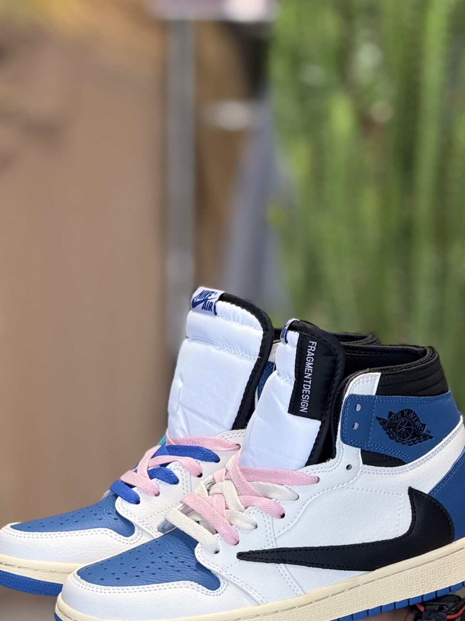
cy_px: 427
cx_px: 243
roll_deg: +0.1
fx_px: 3296
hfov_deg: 8.1
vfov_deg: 10.7
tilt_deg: -9.6
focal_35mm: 184
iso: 125
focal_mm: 15.66
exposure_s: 1/100
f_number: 2.8
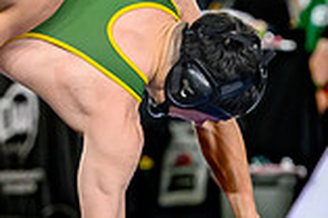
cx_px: 44
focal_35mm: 488
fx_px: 4437
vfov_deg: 2.8
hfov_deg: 4.2
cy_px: 135
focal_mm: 110
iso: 2000
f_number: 2.8
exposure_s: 1/800
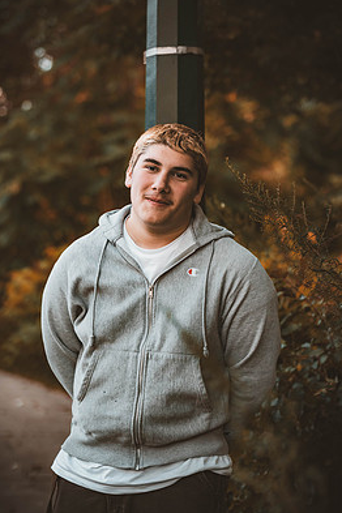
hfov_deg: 13.3
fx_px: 1468
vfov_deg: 19.8
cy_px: 268
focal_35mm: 103
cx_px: 153
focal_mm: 90
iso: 1600
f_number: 2.8
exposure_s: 1/400
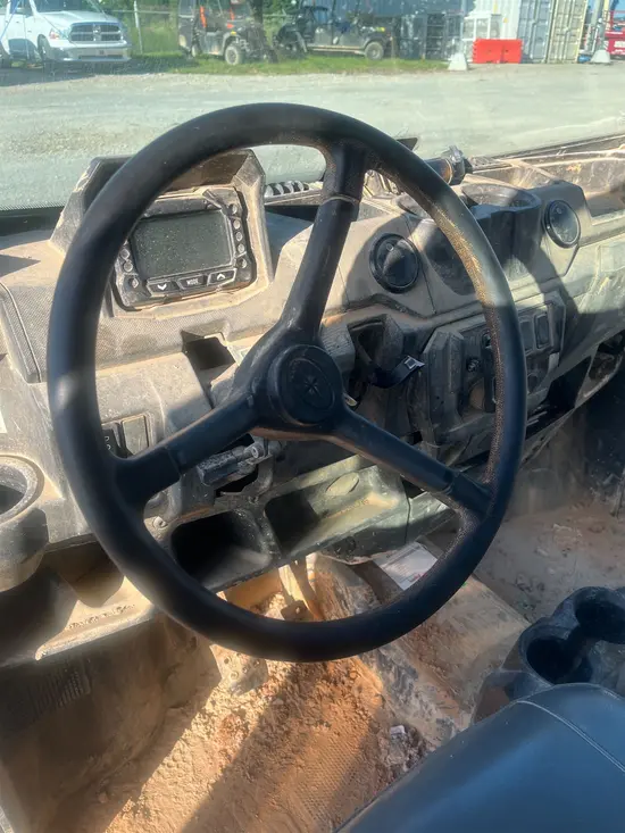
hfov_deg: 53.1
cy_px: 416
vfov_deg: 67.3
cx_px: 312
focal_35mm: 26
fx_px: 626
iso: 50
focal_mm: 5.1
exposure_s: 1/799
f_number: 1.6
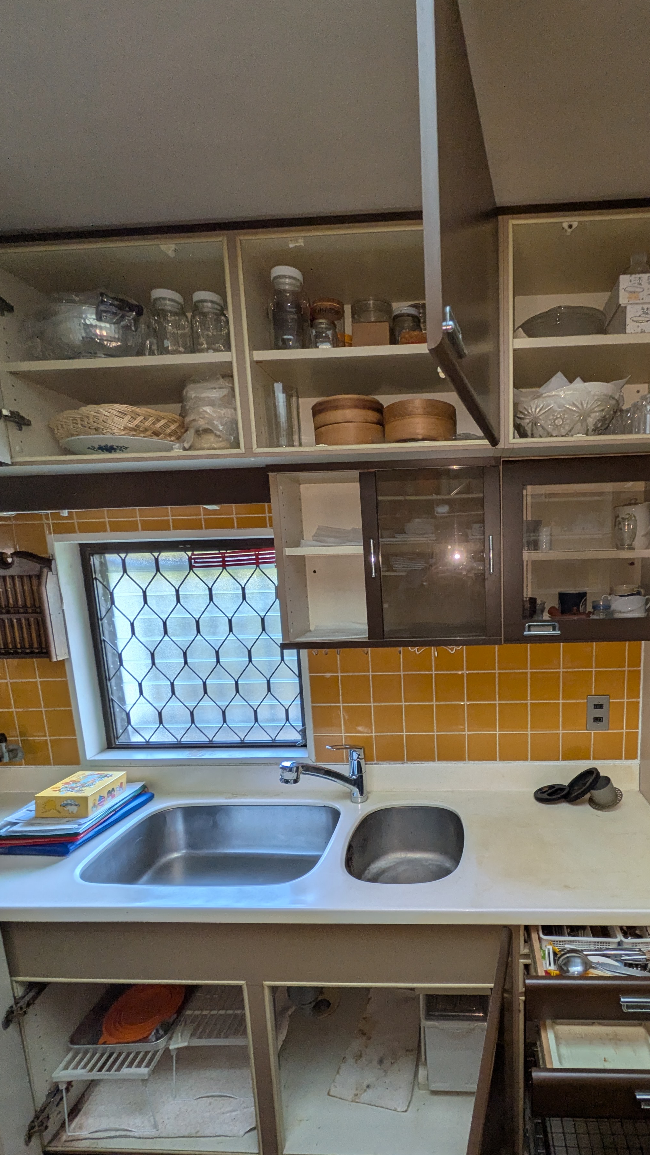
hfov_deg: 62.1
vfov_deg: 95.6
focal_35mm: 17
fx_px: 521
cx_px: 440
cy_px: 638
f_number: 2.2
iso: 102
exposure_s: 1/40
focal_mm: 1.83
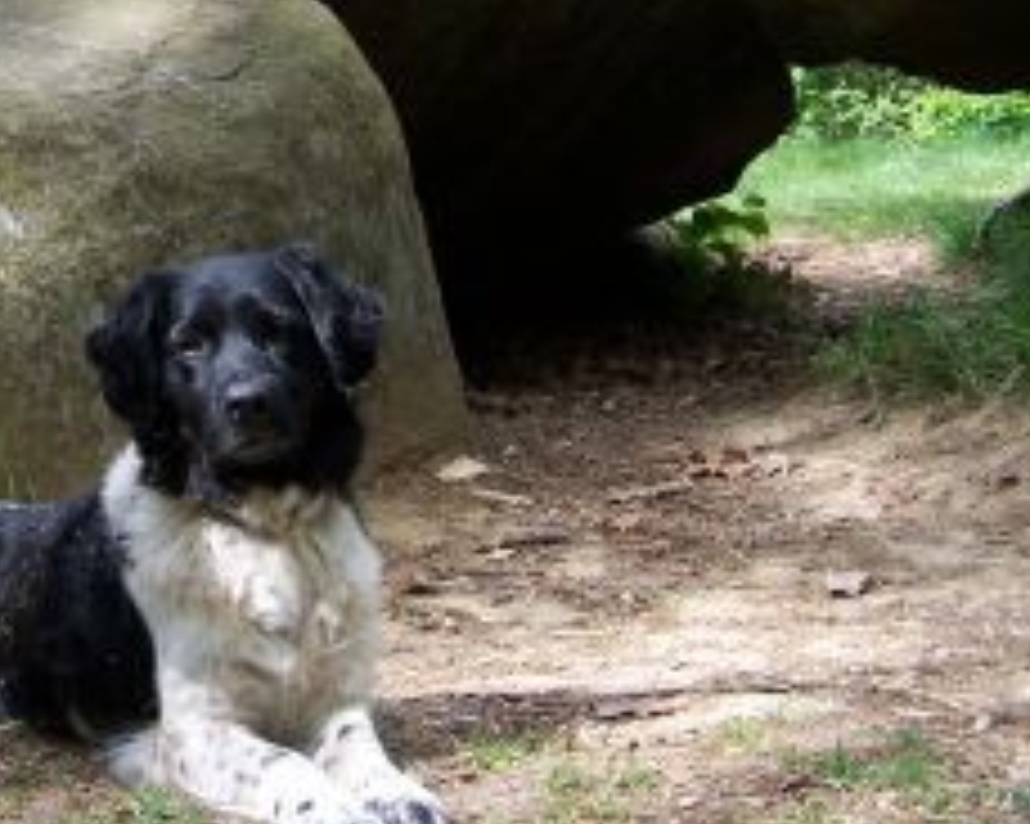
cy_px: 119
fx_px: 2468
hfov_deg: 22.8
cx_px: 31
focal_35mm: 81
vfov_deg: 18.7
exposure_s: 1/320
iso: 80
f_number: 2.8
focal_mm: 6.3
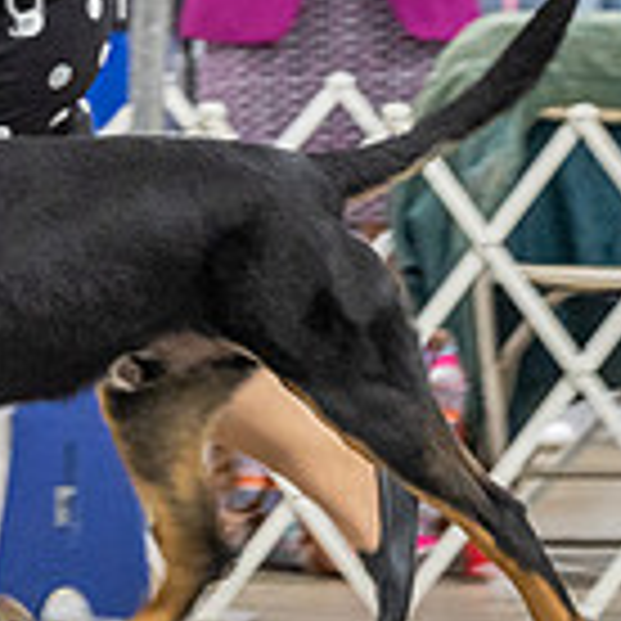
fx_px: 10899
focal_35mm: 537
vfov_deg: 3.3
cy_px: 133
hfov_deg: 3.2
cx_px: -432
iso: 3200
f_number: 2.8
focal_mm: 150
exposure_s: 1/160
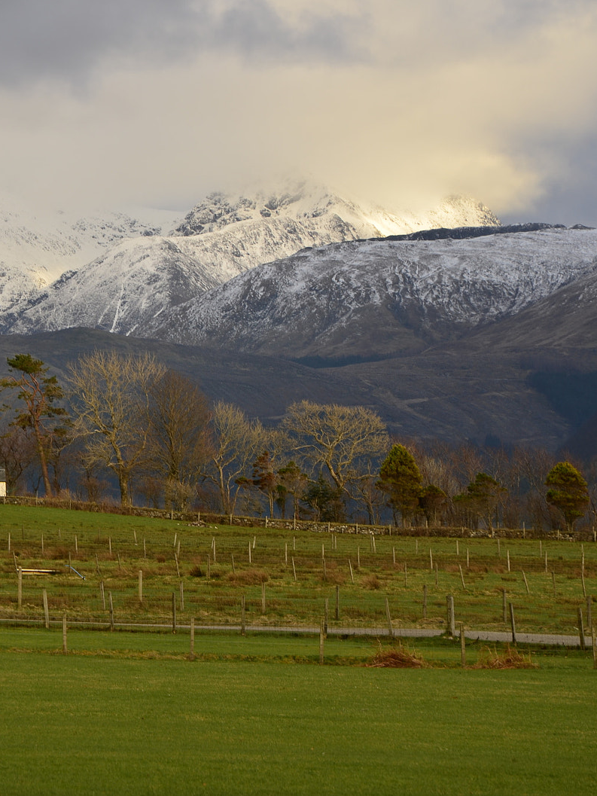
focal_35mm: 229
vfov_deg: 8.7
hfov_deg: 6.5
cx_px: 38
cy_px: 398
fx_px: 5259
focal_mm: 105
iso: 100
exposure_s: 1/60
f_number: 10
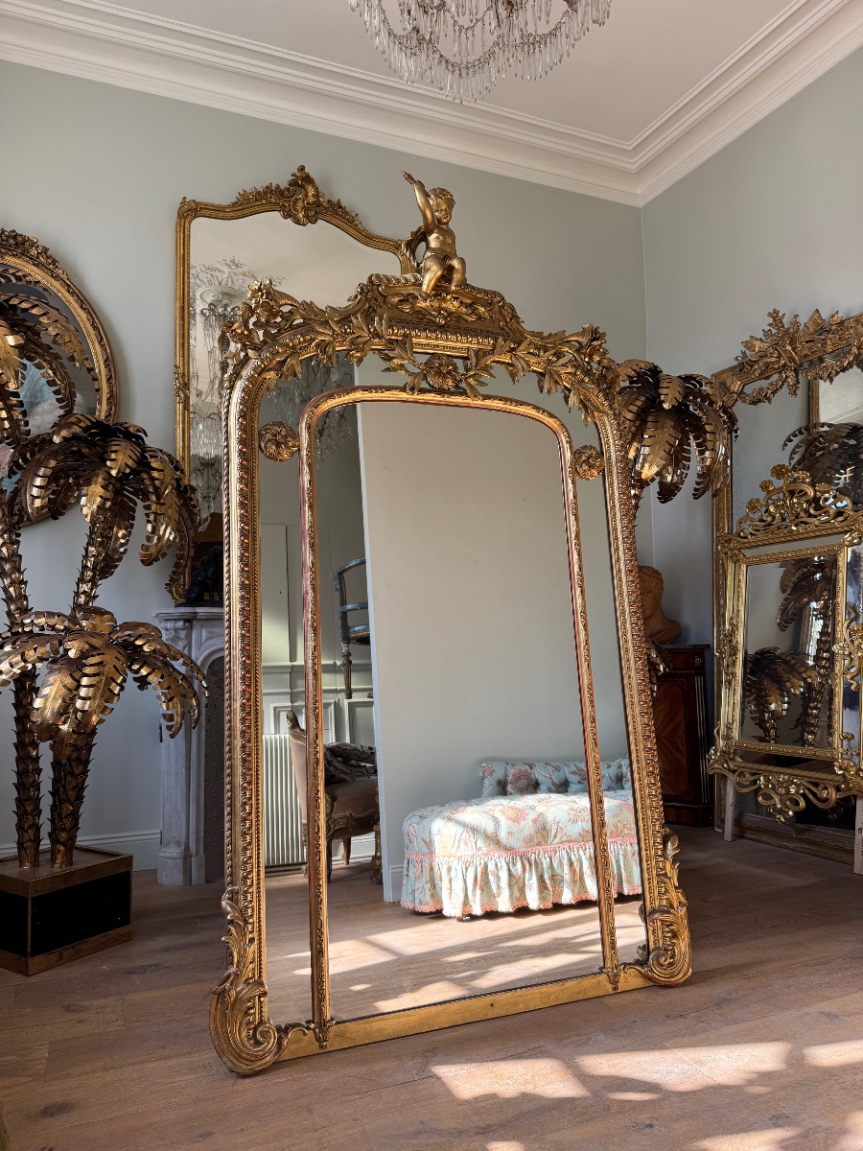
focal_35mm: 24
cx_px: 432
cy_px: 576
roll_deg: +0.3
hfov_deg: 56.8
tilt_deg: +4.8
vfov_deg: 71.6
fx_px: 798
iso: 80
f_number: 1.78
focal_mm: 6.76
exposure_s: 1/181
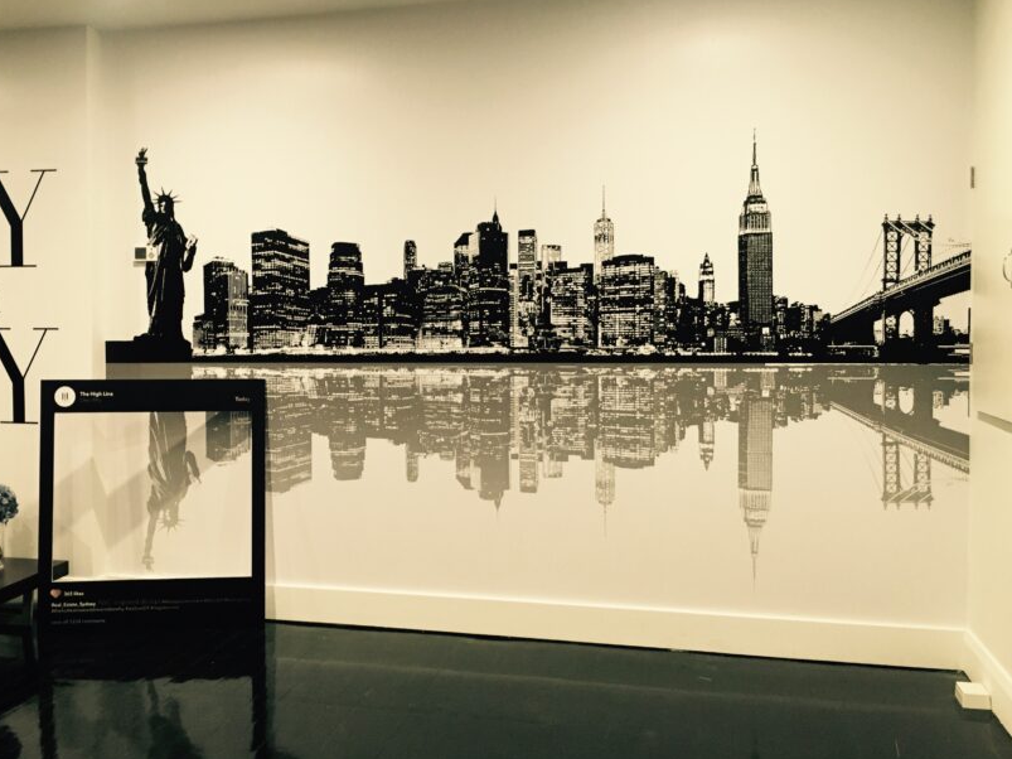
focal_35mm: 37
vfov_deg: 38.6
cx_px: 387
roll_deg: -0.4
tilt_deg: -1.0
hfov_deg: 49.7
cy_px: 351
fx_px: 1082
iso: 160
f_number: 2.2
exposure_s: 1/33
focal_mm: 4.15
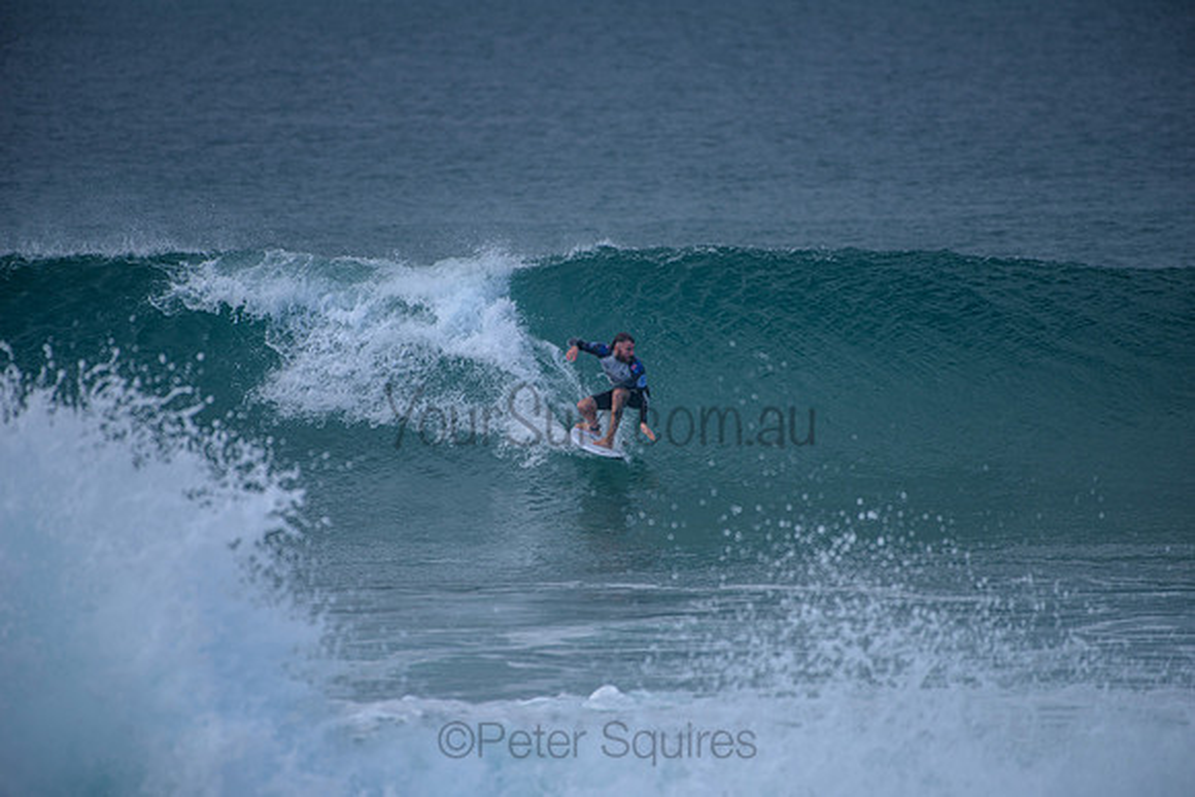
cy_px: 398
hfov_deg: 4.1
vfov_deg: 2.7
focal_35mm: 507
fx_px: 16839
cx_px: 598
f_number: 5.6
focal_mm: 500
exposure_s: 1/800
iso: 110
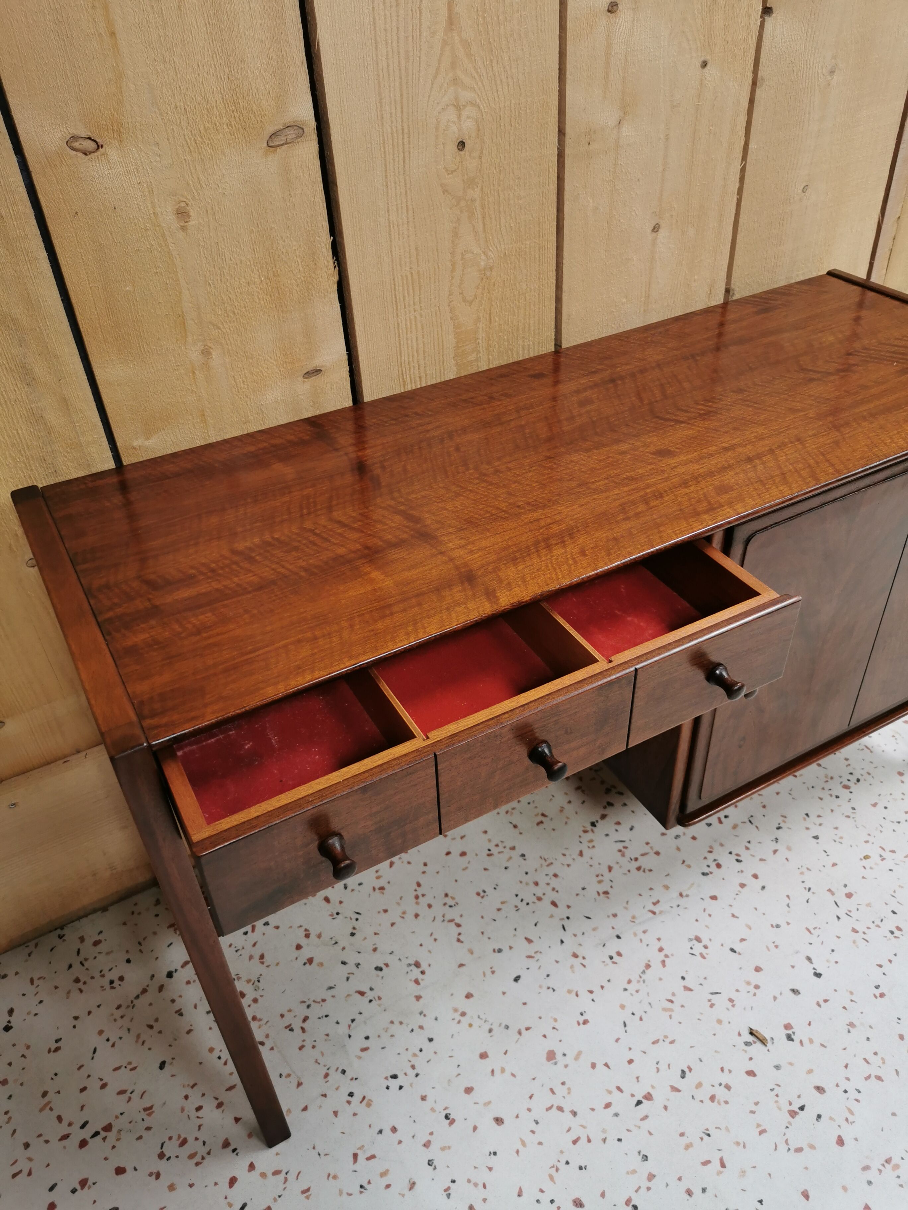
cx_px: 454
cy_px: 605
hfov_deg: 51.4
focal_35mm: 27
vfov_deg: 65.3
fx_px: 944
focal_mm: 5.58
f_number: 1.8
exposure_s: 1/167
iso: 50
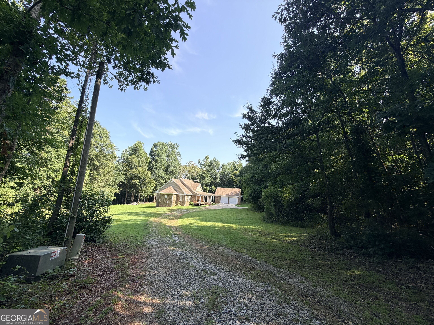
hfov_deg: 102.1
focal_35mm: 14
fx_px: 176
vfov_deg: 85.7
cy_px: 162
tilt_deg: +7.3
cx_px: 217
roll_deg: -3.6
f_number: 2.2
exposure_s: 1/518
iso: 40
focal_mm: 2.22
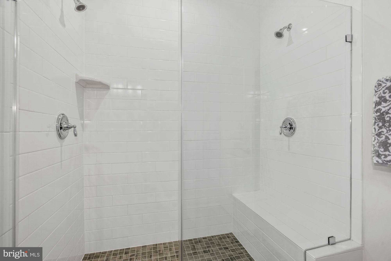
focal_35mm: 17
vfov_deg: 70.5
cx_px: 196
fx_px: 185
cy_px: 130
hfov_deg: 93.3
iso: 200
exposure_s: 1/8
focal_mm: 17
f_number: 8
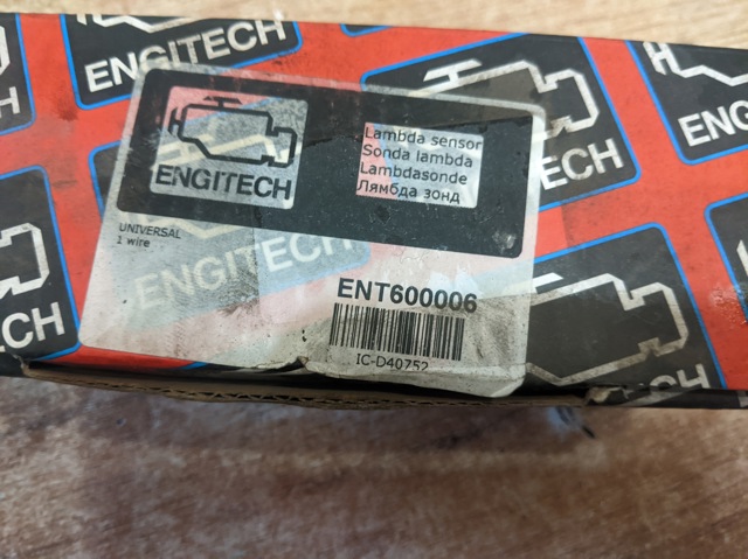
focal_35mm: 27
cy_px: 280
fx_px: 583
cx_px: 374
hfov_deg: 65.4
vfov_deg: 51.3
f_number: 1.8
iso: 737
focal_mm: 4.44
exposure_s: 1/33.3
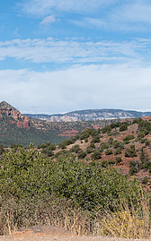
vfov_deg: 18.9
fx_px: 725
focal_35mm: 110
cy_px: 117
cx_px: -68
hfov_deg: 11.5
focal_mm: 50
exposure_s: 1/250
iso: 100
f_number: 11
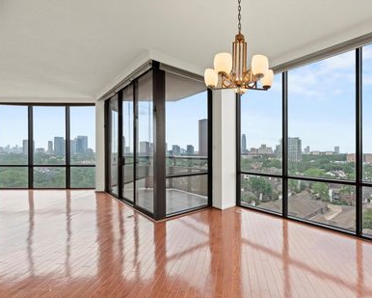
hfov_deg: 87.6
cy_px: 159
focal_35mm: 17
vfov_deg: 76.9
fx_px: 187
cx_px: 235
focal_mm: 14
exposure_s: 1/60
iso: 800
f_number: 8
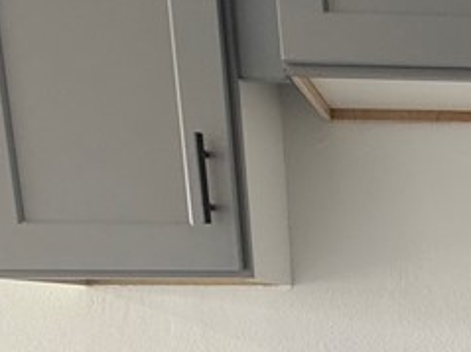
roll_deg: +1.0
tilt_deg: -9.9
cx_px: 611
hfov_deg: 27.1
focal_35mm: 60
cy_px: 462
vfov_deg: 21.9
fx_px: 816
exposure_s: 1/120
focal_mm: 2.22
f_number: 2.2
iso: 125
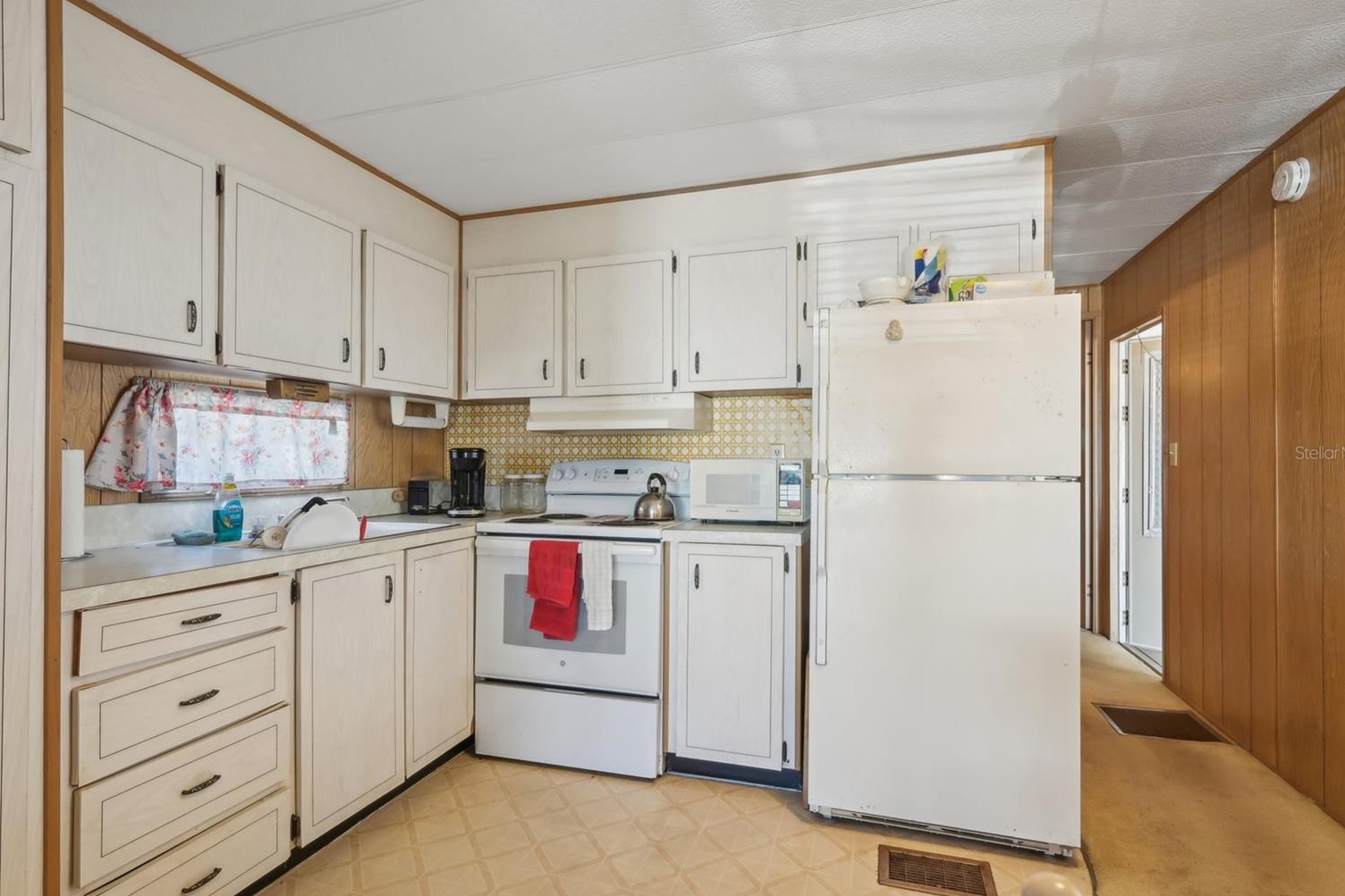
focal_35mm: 18
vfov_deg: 68.8
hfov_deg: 91.5
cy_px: 452
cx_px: 659
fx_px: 655
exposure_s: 1/13
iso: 400
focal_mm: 16.5
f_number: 8
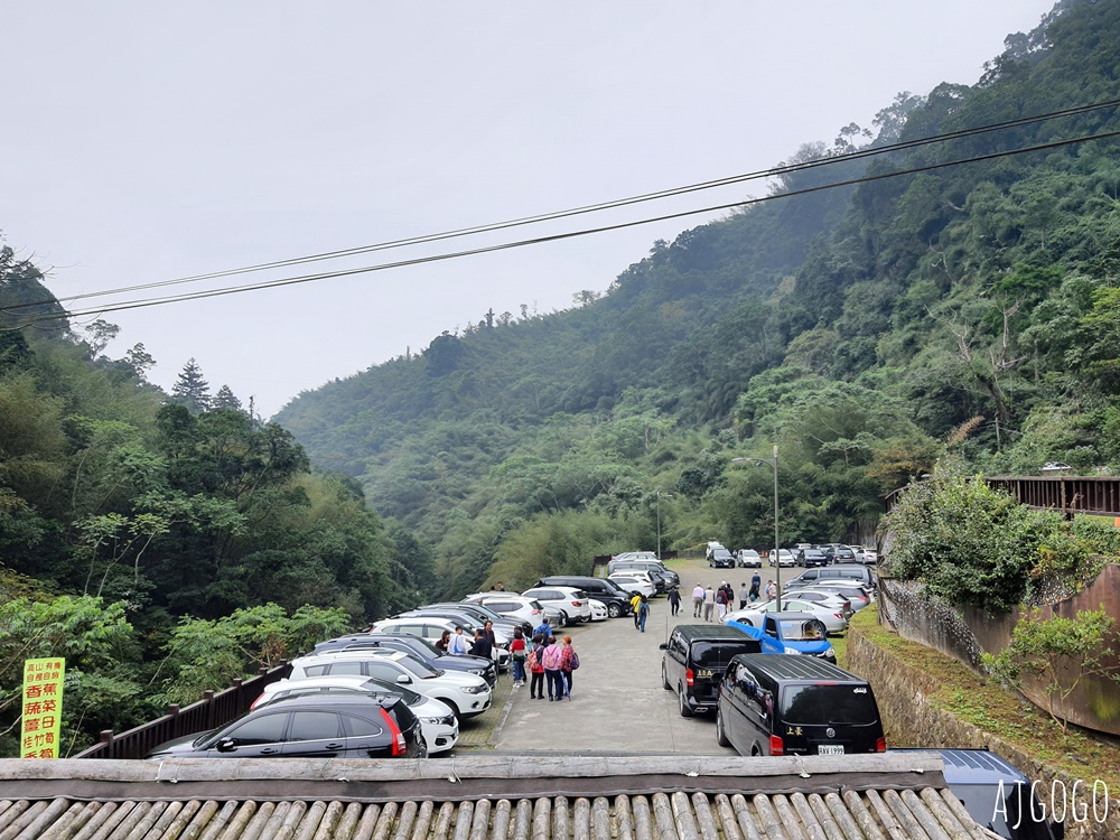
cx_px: 560
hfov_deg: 67.3
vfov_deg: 53.1
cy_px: 420
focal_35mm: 26
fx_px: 841
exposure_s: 1/730
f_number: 1.7
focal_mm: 4.32
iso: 50
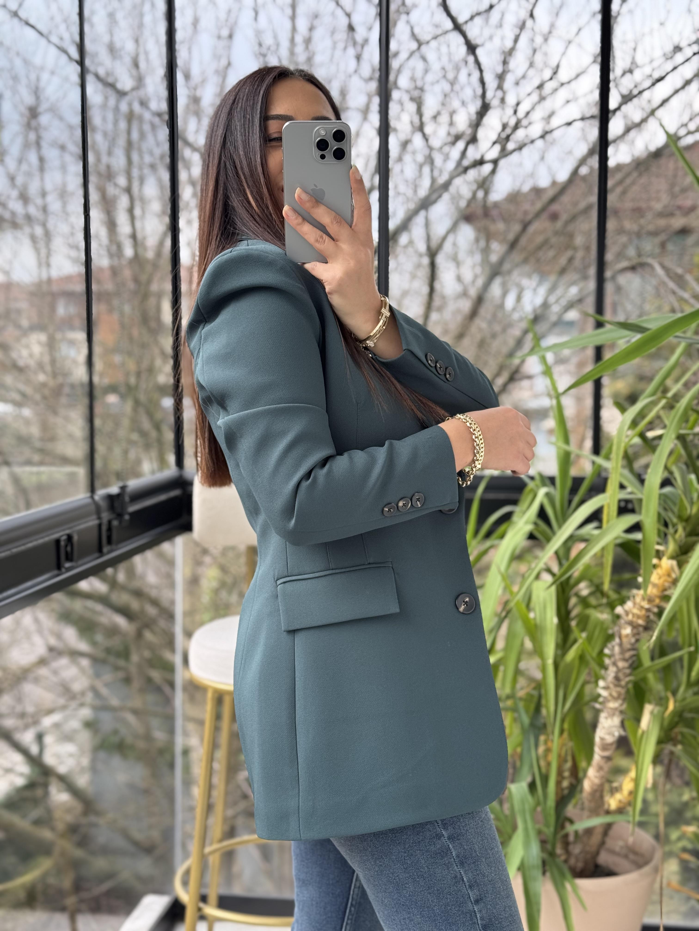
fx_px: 1292
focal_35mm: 48
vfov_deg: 39.7
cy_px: 466
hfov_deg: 30.3
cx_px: 350
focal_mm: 6.76
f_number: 1.78
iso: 80
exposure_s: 1/170
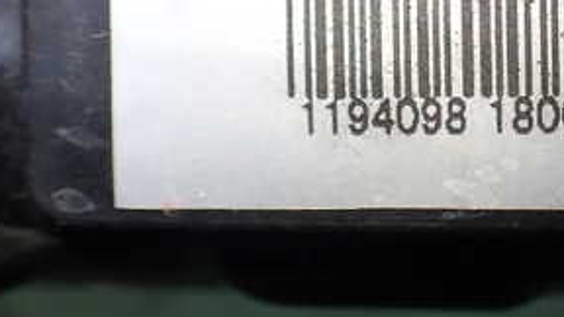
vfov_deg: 17.6
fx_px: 1017
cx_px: 529
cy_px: 63
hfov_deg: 29.5
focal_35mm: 68
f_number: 2.3
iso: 160
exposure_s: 1/125
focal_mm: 5.4
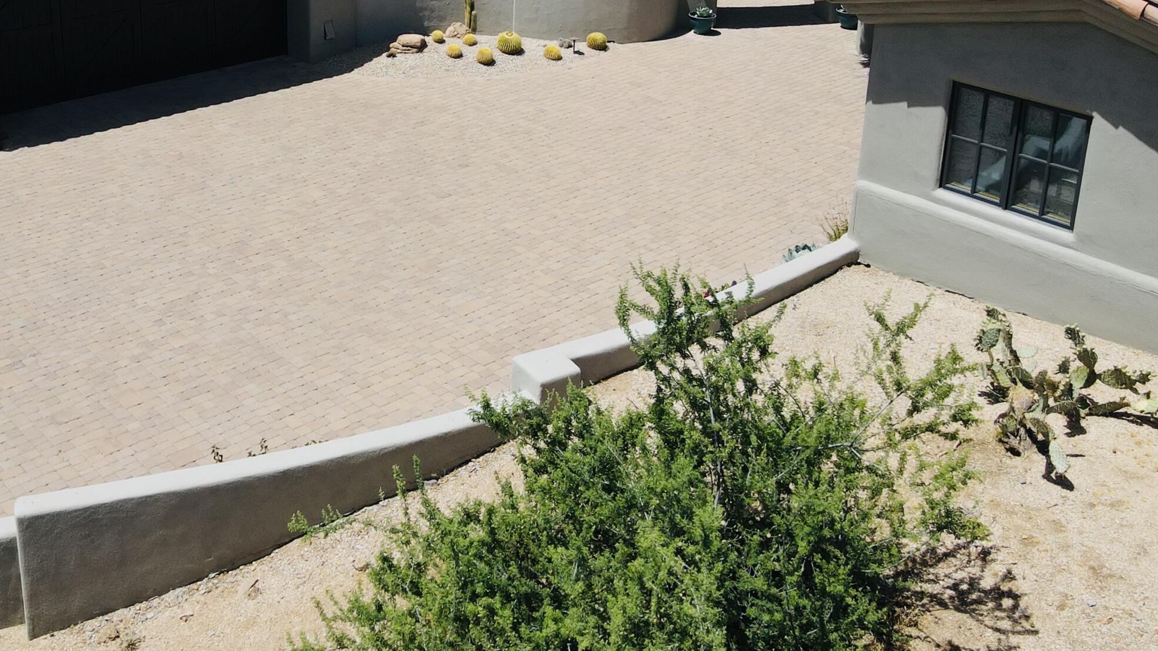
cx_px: 393
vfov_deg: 28.5
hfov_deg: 49.7
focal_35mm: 40
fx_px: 1228
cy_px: 63
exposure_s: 1/1000
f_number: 2.8
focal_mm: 4.5
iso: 100
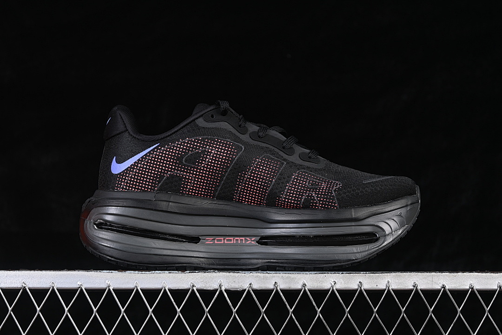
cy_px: 168
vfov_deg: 18.2
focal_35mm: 75
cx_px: 251
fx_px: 1046
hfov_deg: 27.0
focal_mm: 50
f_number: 6.3
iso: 160
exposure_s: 1/60
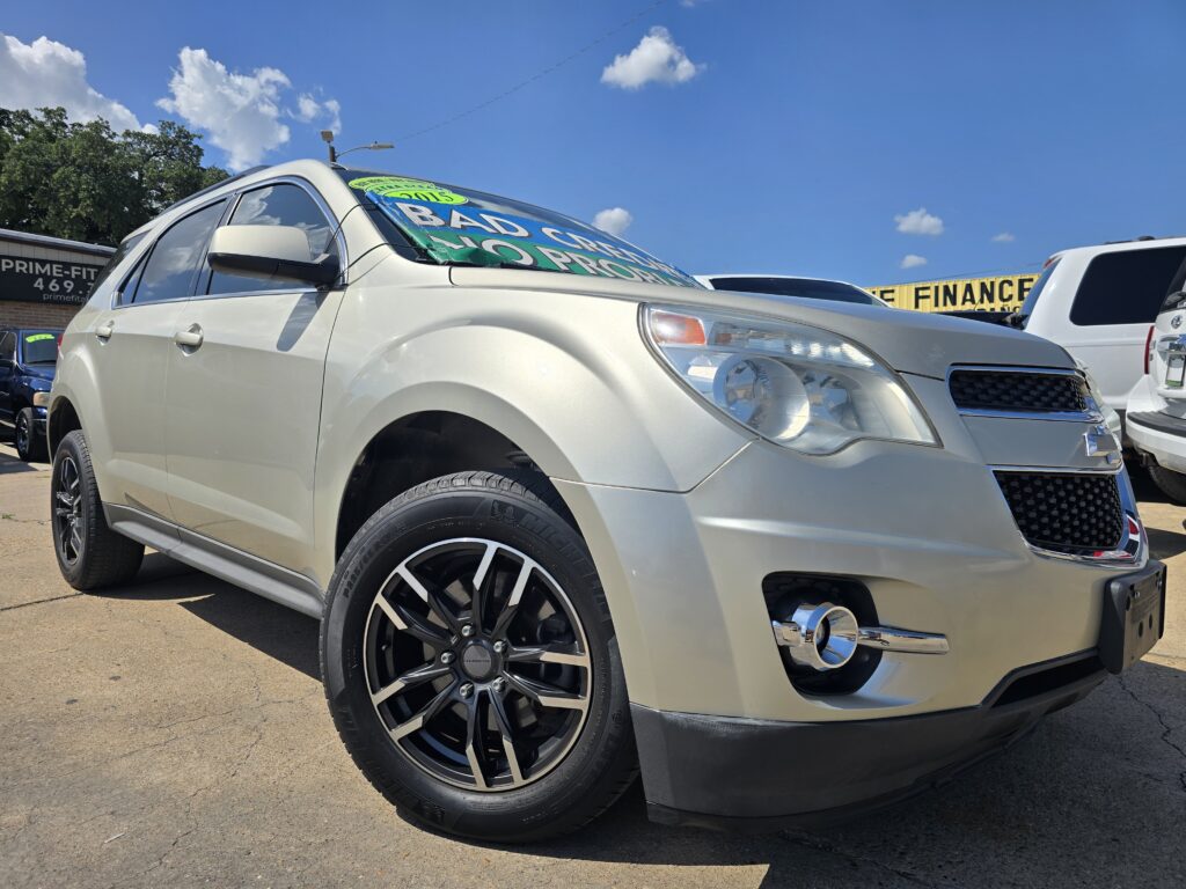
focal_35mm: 23
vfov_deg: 58.9
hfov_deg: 73.9
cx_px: 593
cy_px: 444
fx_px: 788
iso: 12
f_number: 1.7
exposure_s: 1/2128
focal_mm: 6.3
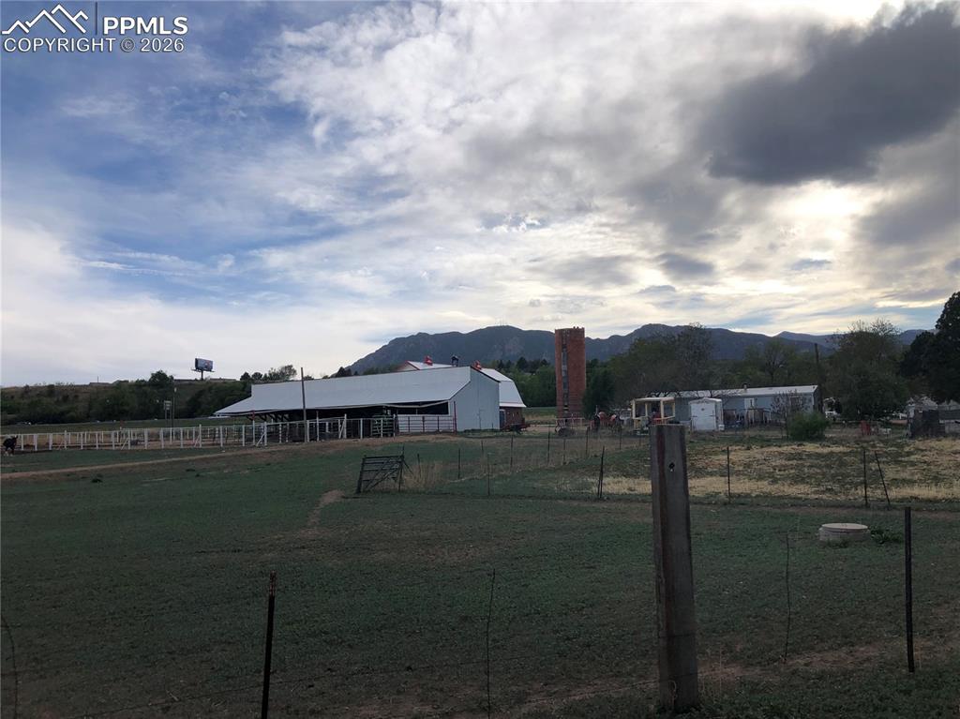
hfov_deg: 63.5
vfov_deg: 49.7
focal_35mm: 28
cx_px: 480
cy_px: 360
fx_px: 776
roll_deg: +1.9
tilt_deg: +8.6
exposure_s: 1/3690
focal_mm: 4
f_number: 1.8
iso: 20
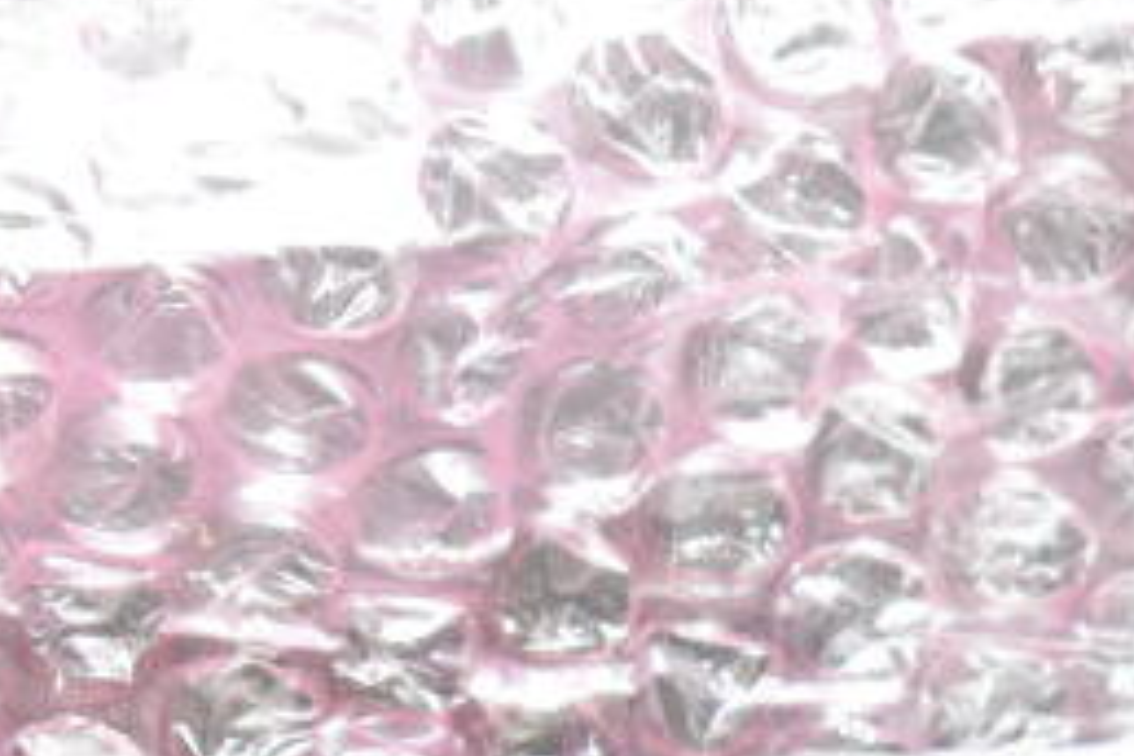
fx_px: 6148
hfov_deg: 10.4
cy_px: 789
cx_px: 1301
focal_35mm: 195
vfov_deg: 7.0
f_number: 5.6
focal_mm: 55
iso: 6400
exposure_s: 1/100
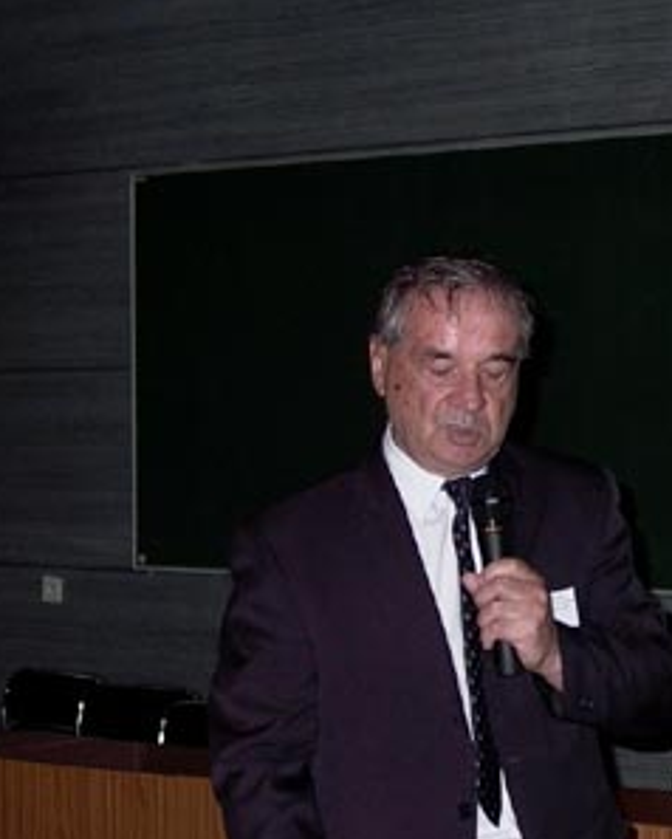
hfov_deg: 15.5
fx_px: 2459
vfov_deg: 19.4
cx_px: 528
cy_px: 381
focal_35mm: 99
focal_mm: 14.43
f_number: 2.33
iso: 100
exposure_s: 1/64.2
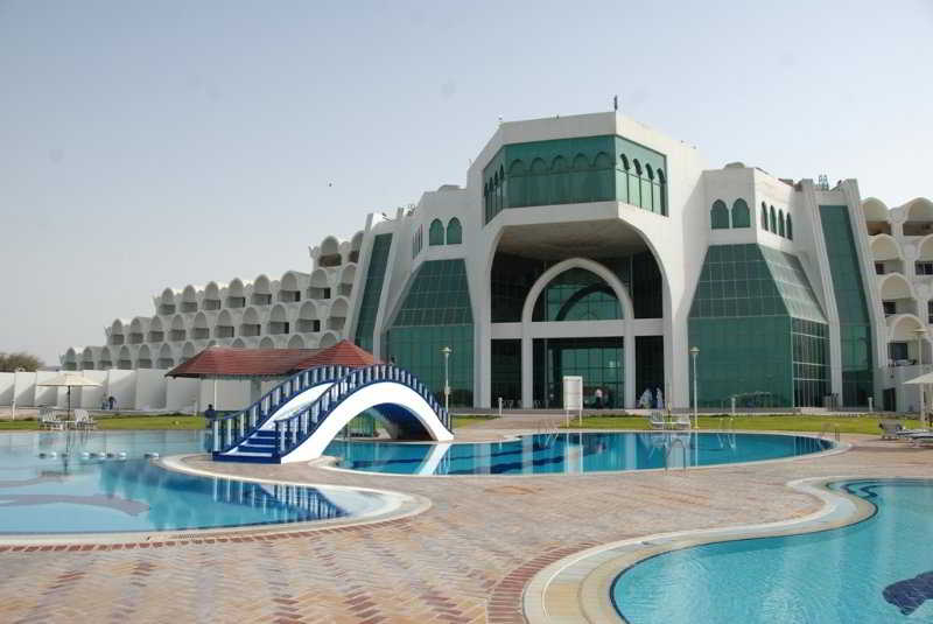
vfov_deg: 48.0
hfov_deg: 67.3
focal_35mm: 27
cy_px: 312
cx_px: 466
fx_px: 700
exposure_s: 1/320
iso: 125
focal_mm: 18
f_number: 9
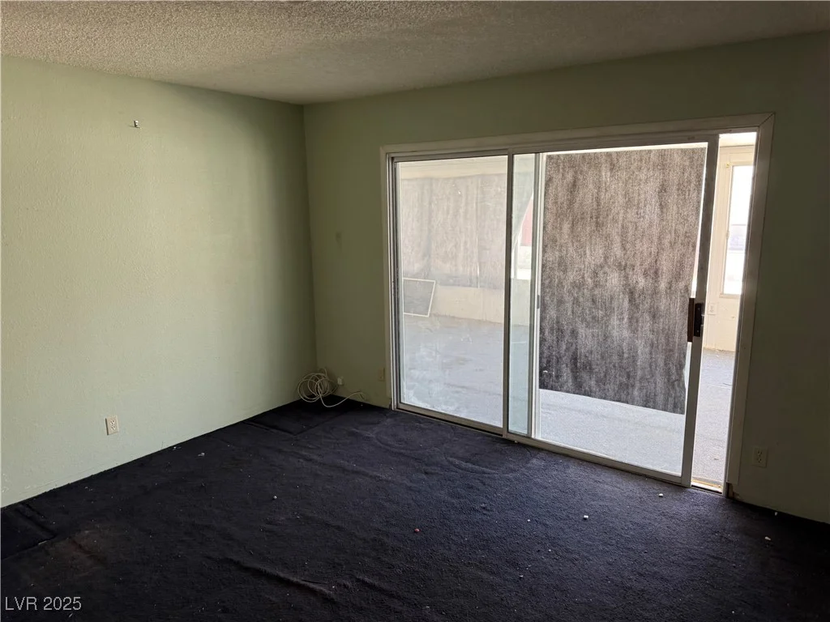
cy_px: 311
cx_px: 415
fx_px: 575
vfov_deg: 56.8
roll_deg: +0.5
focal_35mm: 24
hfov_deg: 71.6
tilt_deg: -11.2
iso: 200
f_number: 1.78
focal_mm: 6.76
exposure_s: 1/94
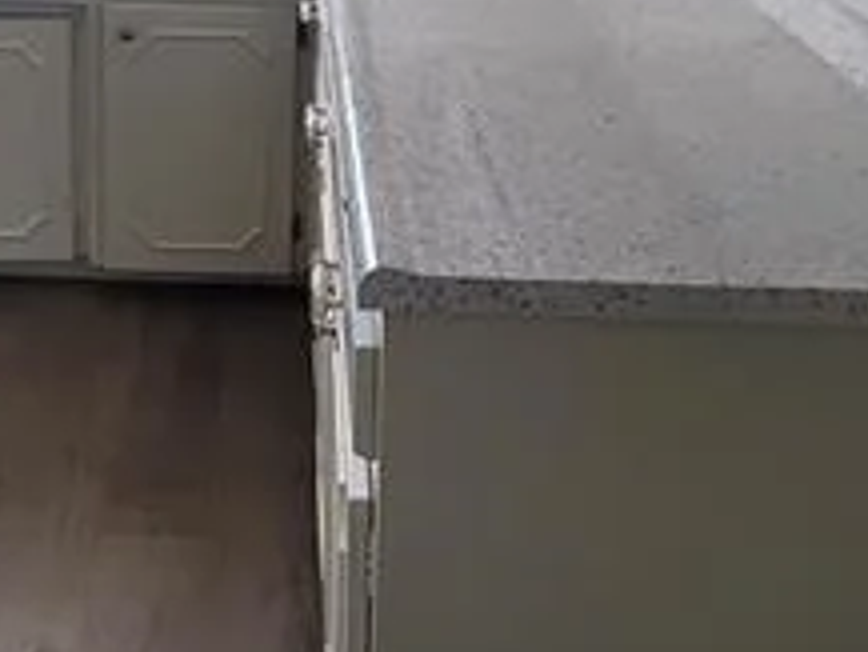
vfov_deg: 26.3
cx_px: 200
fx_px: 1204
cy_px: -172
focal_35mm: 48
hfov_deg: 38.4
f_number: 2.2
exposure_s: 1/120
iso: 125
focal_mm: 2.2
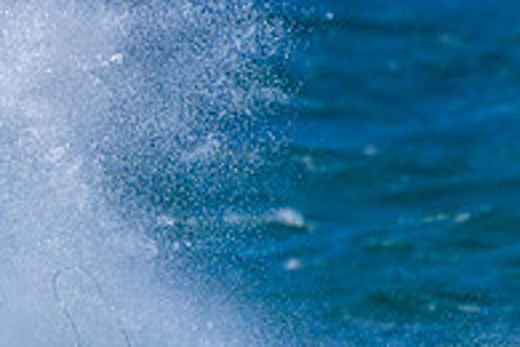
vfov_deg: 0.5
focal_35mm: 2971
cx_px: -219
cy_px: 506
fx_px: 42911
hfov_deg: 0.7
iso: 900
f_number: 11
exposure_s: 1/2500
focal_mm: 1000
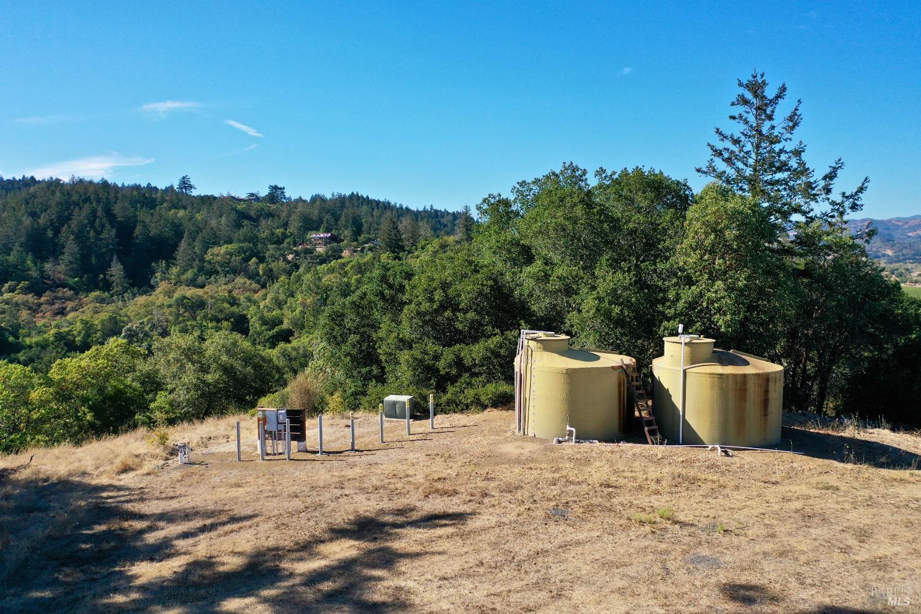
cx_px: 460
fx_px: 716
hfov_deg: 65.5
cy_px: 307
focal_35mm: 28
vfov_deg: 46.4
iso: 100
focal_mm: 10.26
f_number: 2.8
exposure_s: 1/1600
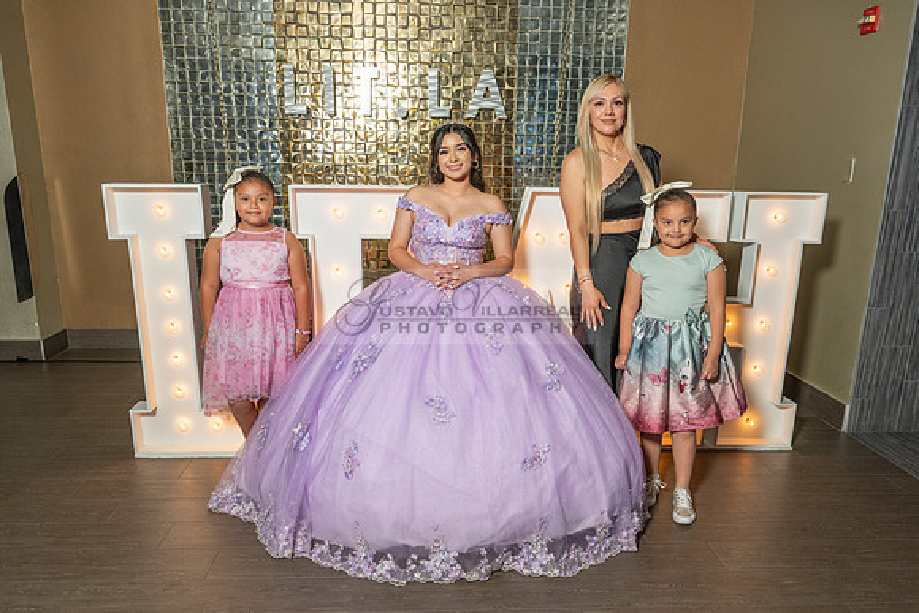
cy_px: 358
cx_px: 460
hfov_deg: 65.4
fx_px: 716
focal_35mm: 28
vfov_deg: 46.2
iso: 640
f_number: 5.6
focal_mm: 24
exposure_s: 1/125
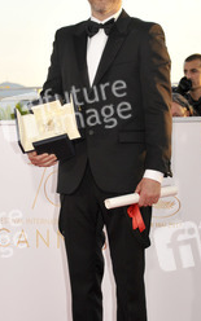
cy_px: 176
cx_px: 103
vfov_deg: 14.1
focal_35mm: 148
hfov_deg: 8.9
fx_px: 1297
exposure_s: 1/250
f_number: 8
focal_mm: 90
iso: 1600
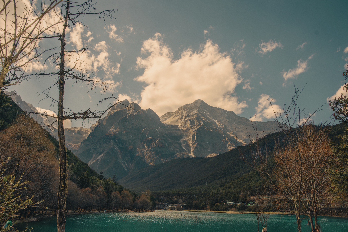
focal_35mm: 25
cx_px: 172
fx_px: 242
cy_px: 119
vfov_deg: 51.3
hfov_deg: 71.5
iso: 100
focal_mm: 24
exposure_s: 1/250
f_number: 7.1
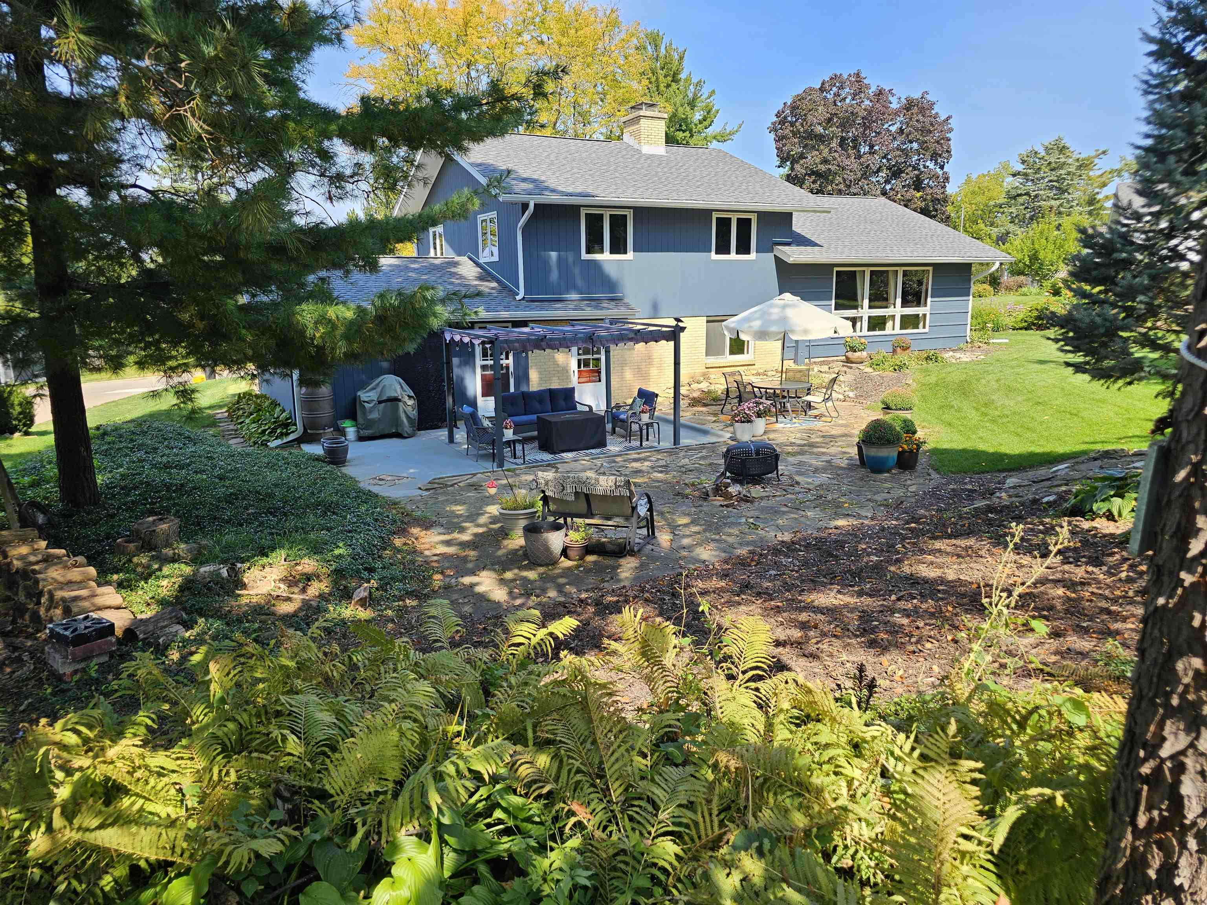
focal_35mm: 23
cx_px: 604
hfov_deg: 73.9
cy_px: 452
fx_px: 802
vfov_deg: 58.9
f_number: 1.7
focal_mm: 6.3
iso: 10
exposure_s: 1/192
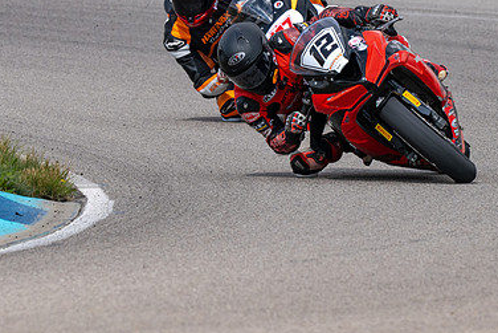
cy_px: 119
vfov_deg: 1.5
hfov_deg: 2.2
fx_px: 12689
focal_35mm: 917
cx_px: 214
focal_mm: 490
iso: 400
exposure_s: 1/800
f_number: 11
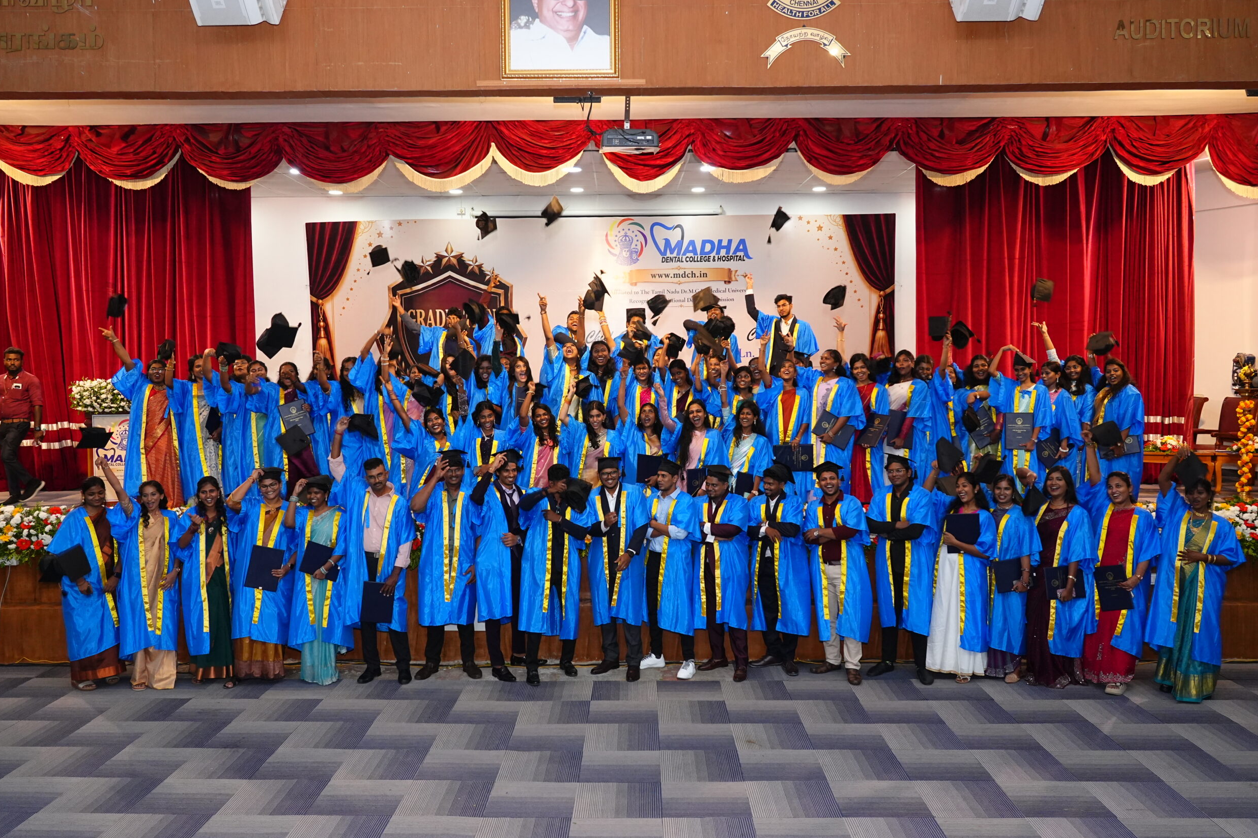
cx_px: 622
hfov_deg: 63.7
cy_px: 416
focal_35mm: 29
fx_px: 1013
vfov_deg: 45.0
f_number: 5.6
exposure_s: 1/125
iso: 3200
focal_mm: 28
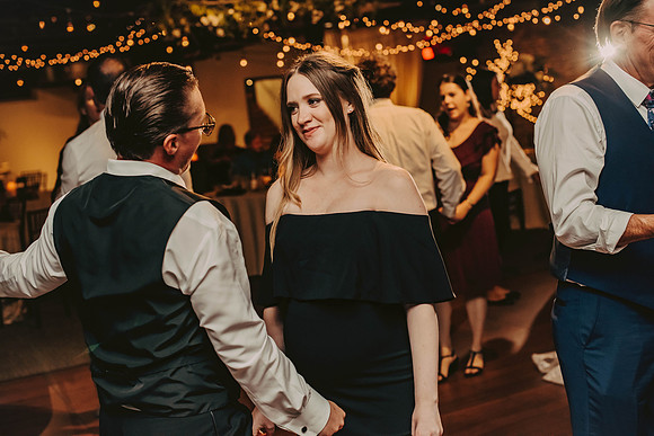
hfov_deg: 39.6
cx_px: 327
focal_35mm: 50
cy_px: 218
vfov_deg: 27.0
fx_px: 909
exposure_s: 1/200
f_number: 3.2
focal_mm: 50
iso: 2000
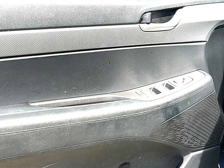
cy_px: 84
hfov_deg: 45.8
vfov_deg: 35.1
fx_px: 265
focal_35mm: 41
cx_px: 112
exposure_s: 1/904
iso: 80
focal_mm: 6.86
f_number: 1.78
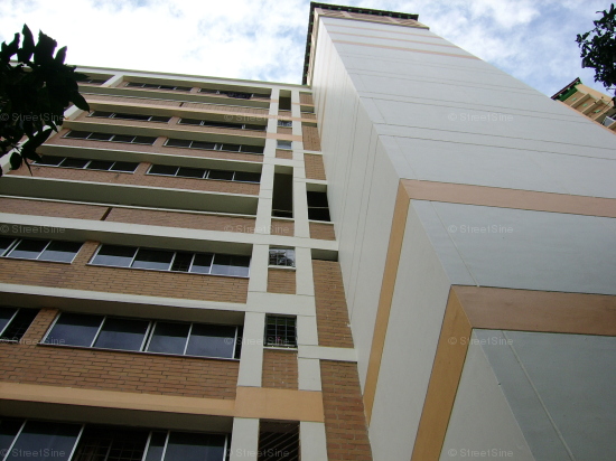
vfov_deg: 40.7
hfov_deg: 52.6
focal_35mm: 35
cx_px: 308
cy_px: 230
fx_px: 623
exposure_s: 1/297
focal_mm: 5.95
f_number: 5.8
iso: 50
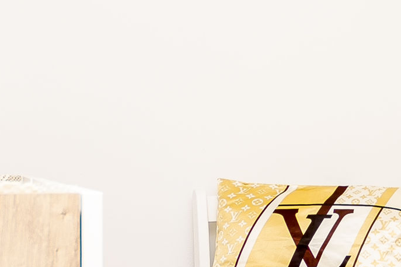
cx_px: 673
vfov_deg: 22.2
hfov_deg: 22.9
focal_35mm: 61
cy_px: 167
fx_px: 679
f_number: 6.3
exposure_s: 1/250
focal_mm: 10
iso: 250
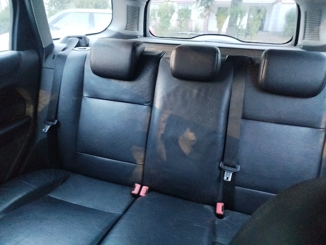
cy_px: 122
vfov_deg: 56.8
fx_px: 226
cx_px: 163
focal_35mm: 24
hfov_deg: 71.6
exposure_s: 1/10
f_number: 1.7
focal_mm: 5.31
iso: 2500
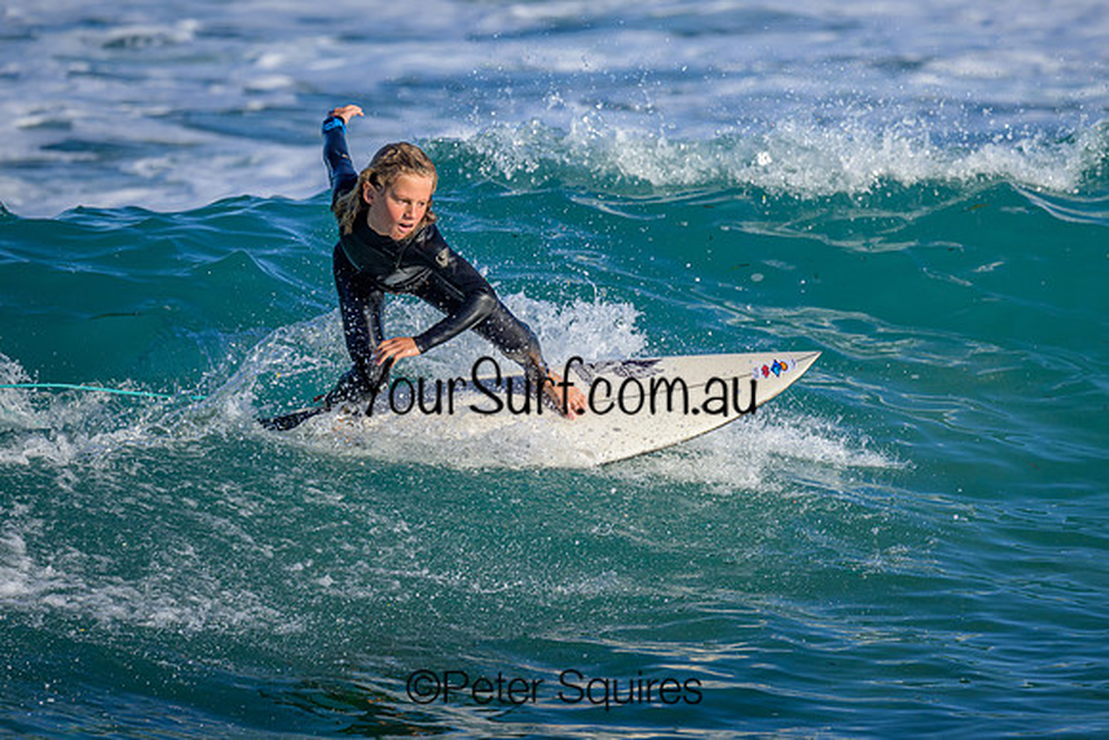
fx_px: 27305
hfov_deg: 2.3
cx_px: 570
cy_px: 364
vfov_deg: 1.6
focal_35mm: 886
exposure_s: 1/2000
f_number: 8
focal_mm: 800
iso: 560
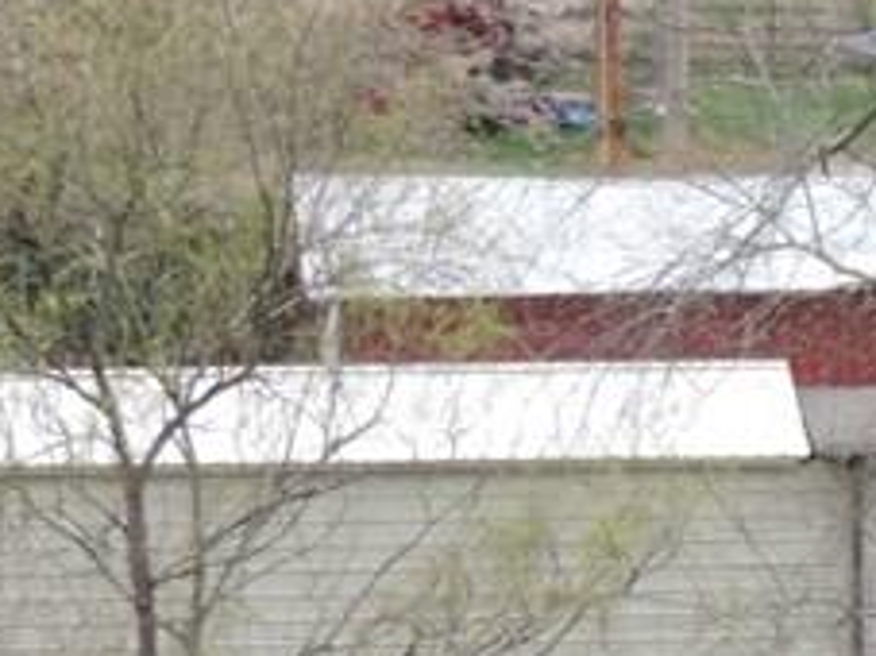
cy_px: 830
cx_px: 1887
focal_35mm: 700
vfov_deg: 2.1
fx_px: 17705
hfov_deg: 2.8
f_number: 4.4
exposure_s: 1/200
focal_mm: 27.6
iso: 80
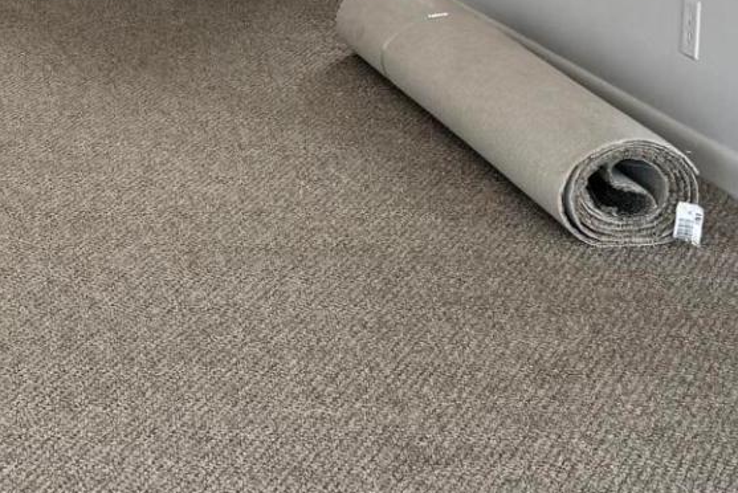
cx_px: -363
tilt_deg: -12.8
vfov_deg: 10.6
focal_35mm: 129
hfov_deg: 14.8
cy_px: 54
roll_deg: +2.3
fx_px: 2646
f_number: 1.78
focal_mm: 6.76
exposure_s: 1/120
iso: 125
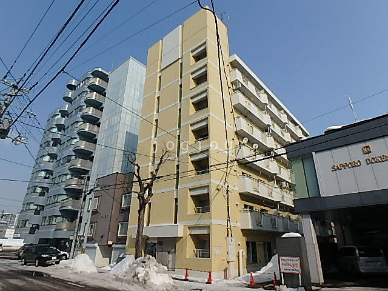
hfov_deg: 79.0
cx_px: 194
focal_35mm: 21
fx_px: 235
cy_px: 146
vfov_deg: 63.4
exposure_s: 1/800
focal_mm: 3.7
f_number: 6
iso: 125
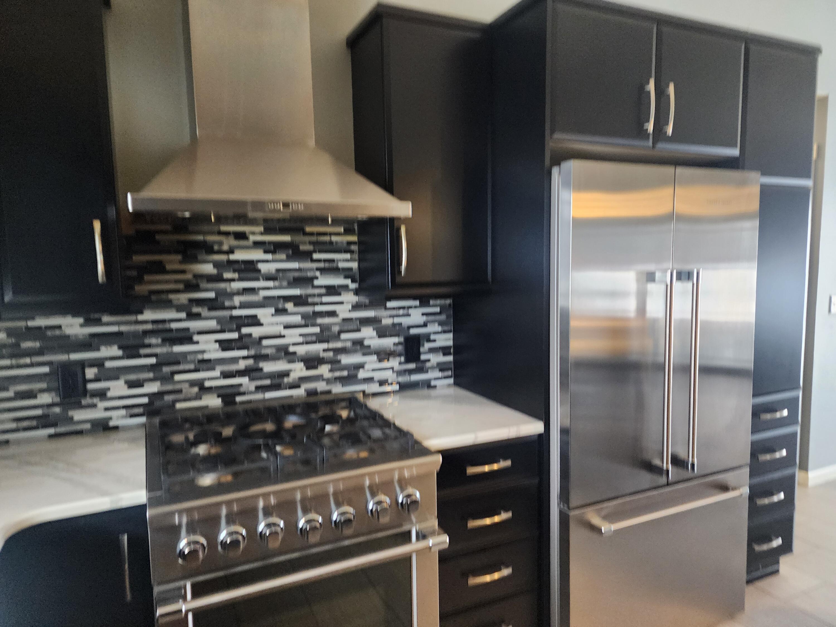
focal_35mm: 23
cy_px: 314
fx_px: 555
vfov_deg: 58.9
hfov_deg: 73.9
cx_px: 418
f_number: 1.8
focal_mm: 6.4
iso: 640
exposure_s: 1/40
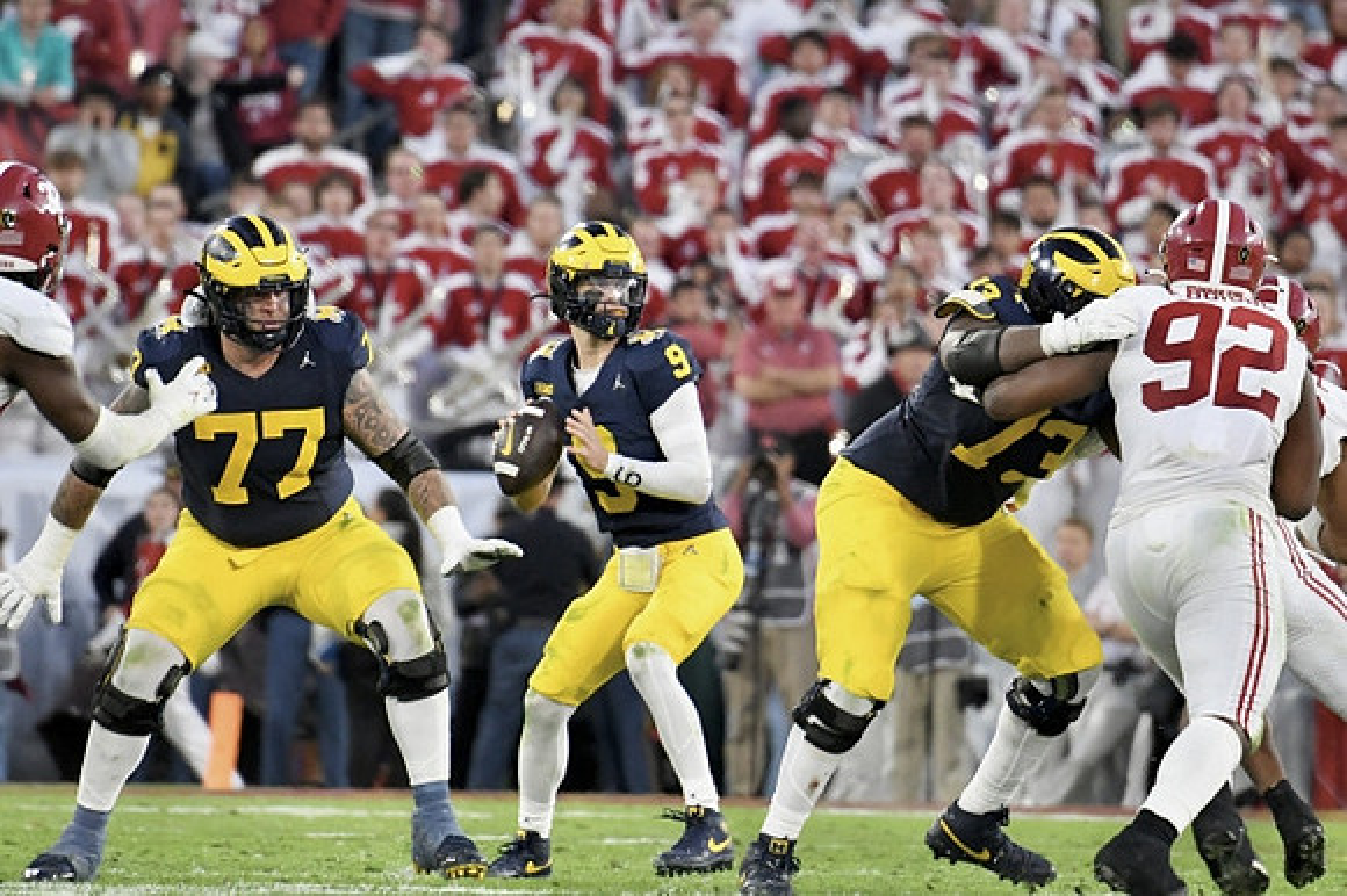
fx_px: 22436
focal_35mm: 600
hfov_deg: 3.4
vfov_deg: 2.3
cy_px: 448
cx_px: 674
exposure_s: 1/1000
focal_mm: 400
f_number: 5.6
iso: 5000
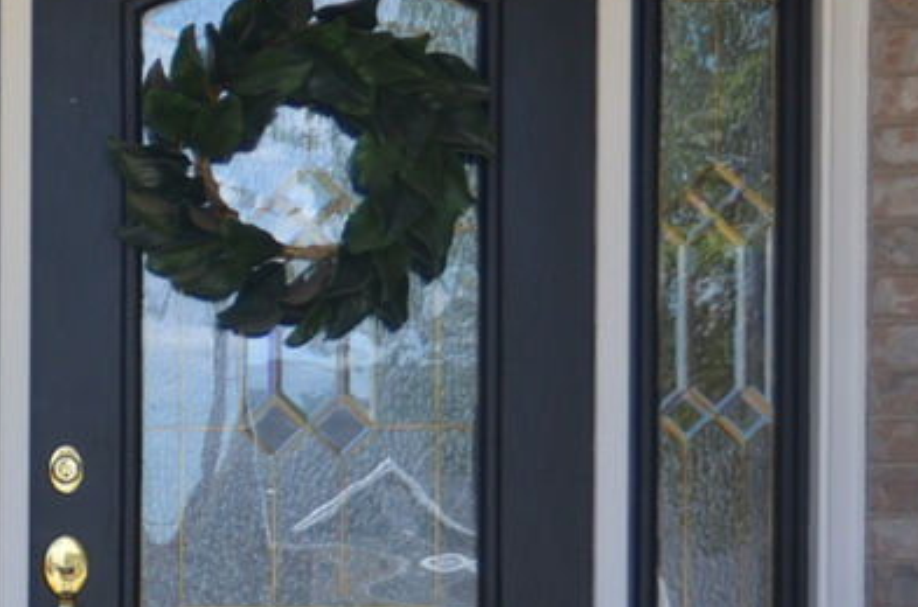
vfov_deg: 6.2
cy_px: 633
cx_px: -808
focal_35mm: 219
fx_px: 5571
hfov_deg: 9.0
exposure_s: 1/500
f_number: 4
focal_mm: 28
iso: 200
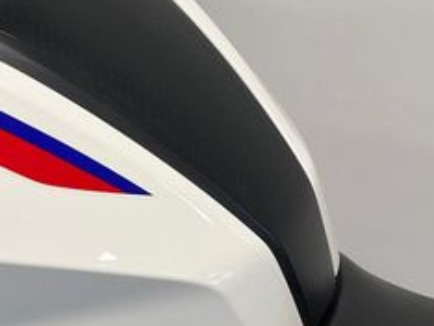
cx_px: 32
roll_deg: +1.8
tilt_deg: -33.0
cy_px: 170
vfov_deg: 20.8
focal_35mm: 71
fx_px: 891
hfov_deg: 26.3
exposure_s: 1/100
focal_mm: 5.1
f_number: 1.6
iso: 80
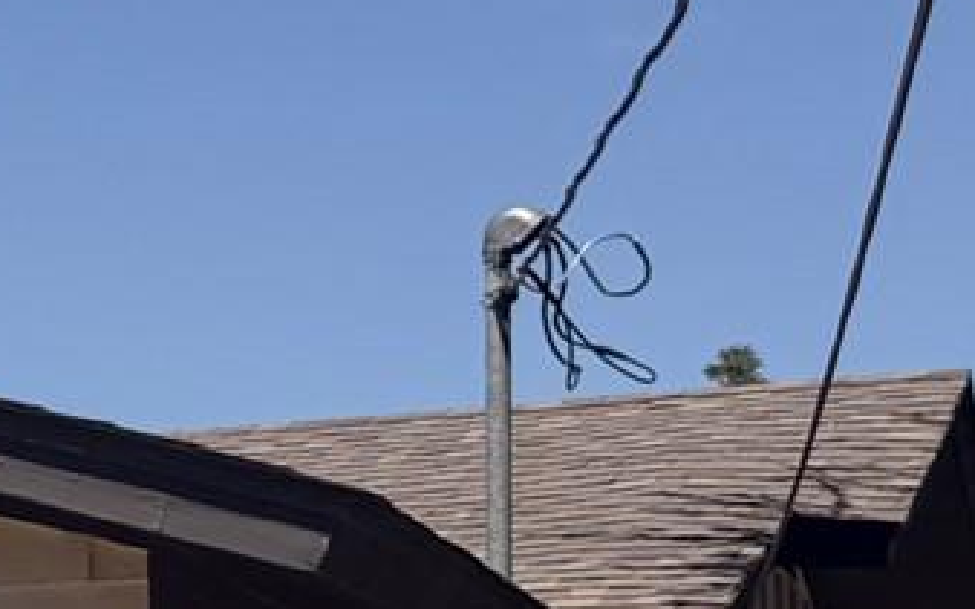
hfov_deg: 11.0
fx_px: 4091
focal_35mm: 154
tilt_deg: +6.3
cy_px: 739
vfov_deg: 8.4
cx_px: -1514
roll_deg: -3.1
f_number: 1.78
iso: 80
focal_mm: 6.76
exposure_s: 1/6711
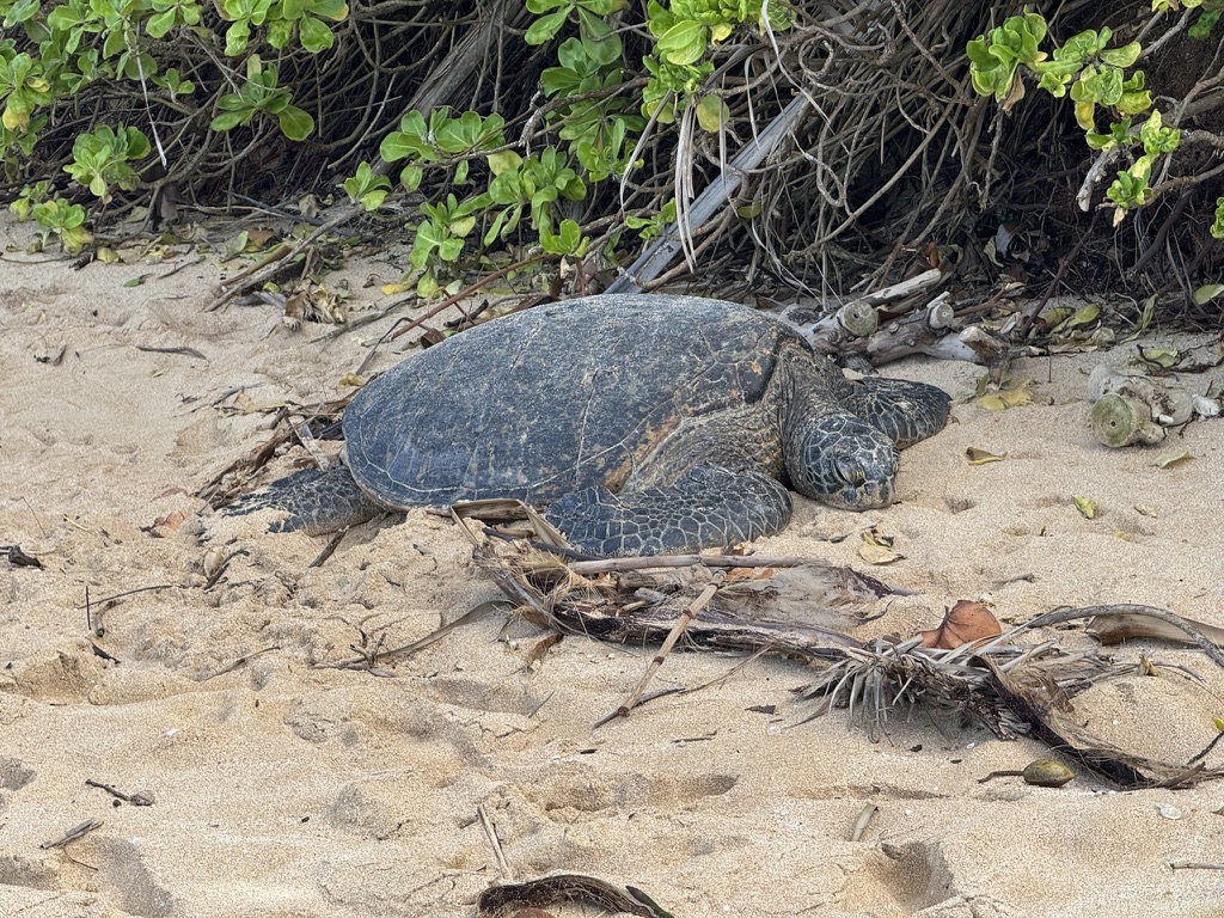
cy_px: 459
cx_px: 612
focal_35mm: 120
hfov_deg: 16.4
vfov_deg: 12.3
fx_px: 4243
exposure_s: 1/346
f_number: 2.8
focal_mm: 15.66
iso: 50
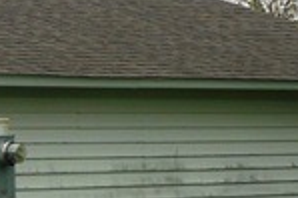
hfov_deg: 6.0
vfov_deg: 4.0
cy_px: 78
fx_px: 2803
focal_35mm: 339
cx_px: -122
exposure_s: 1/500
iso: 125
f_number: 4.4
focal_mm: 13.6
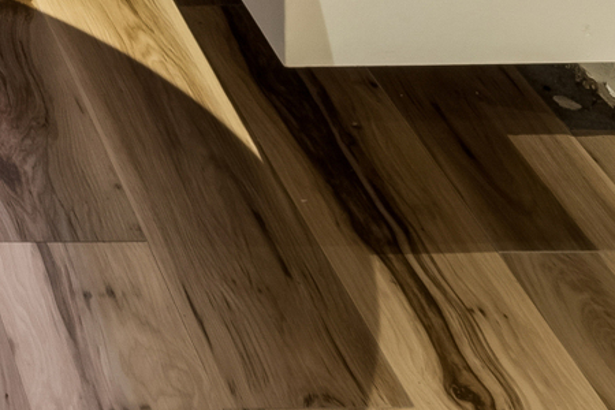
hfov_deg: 14.4
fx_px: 2171
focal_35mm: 127
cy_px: -962
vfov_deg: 8.4
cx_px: -451
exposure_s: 1.3
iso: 400
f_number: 13
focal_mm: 18.6
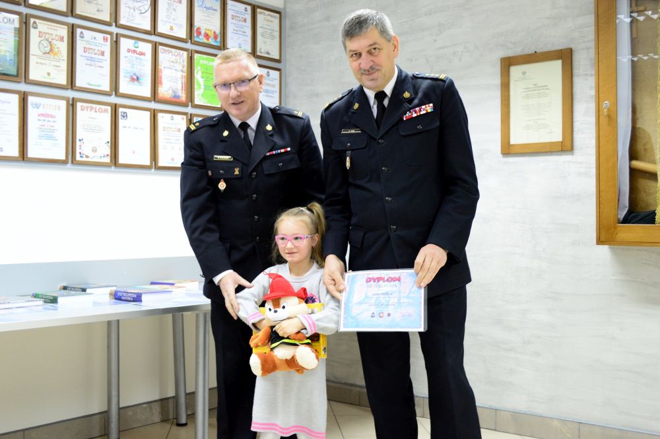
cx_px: 330
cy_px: 220
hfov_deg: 46.4
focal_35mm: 42
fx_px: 769
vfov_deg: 31.8
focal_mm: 28
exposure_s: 1/15
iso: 800
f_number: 5.6
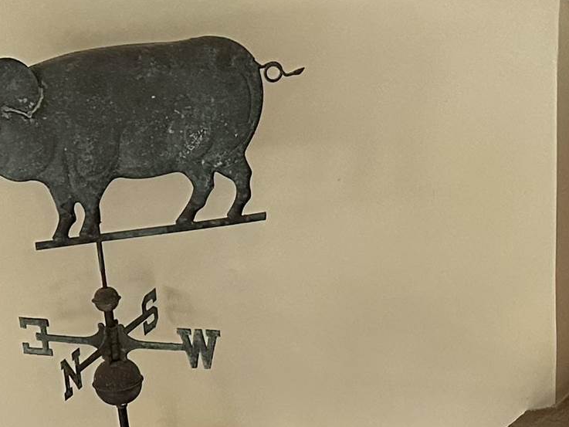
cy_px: 676
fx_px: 1644
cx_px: 142
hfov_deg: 19.5
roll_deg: +8.4
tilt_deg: -28.2
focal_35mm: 100
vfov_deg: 13.7
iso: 500
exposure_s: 1/60
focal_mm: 6.86
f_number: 1.78
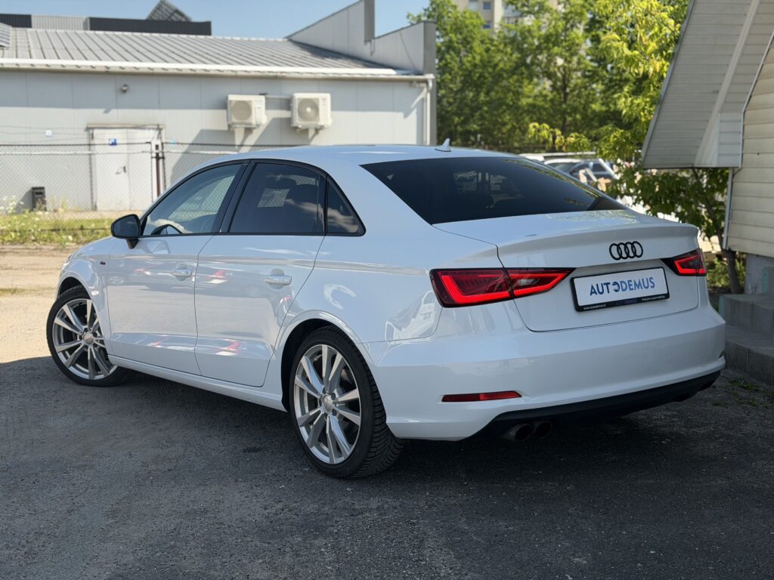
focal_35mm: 48
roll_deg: +0.7
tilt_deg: -7.2
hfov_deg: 39.7
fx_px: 1073
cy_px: 290
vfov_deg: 30.3
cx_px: 387
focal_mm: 6.76
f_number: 1.78
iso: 80
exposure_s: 1/1678
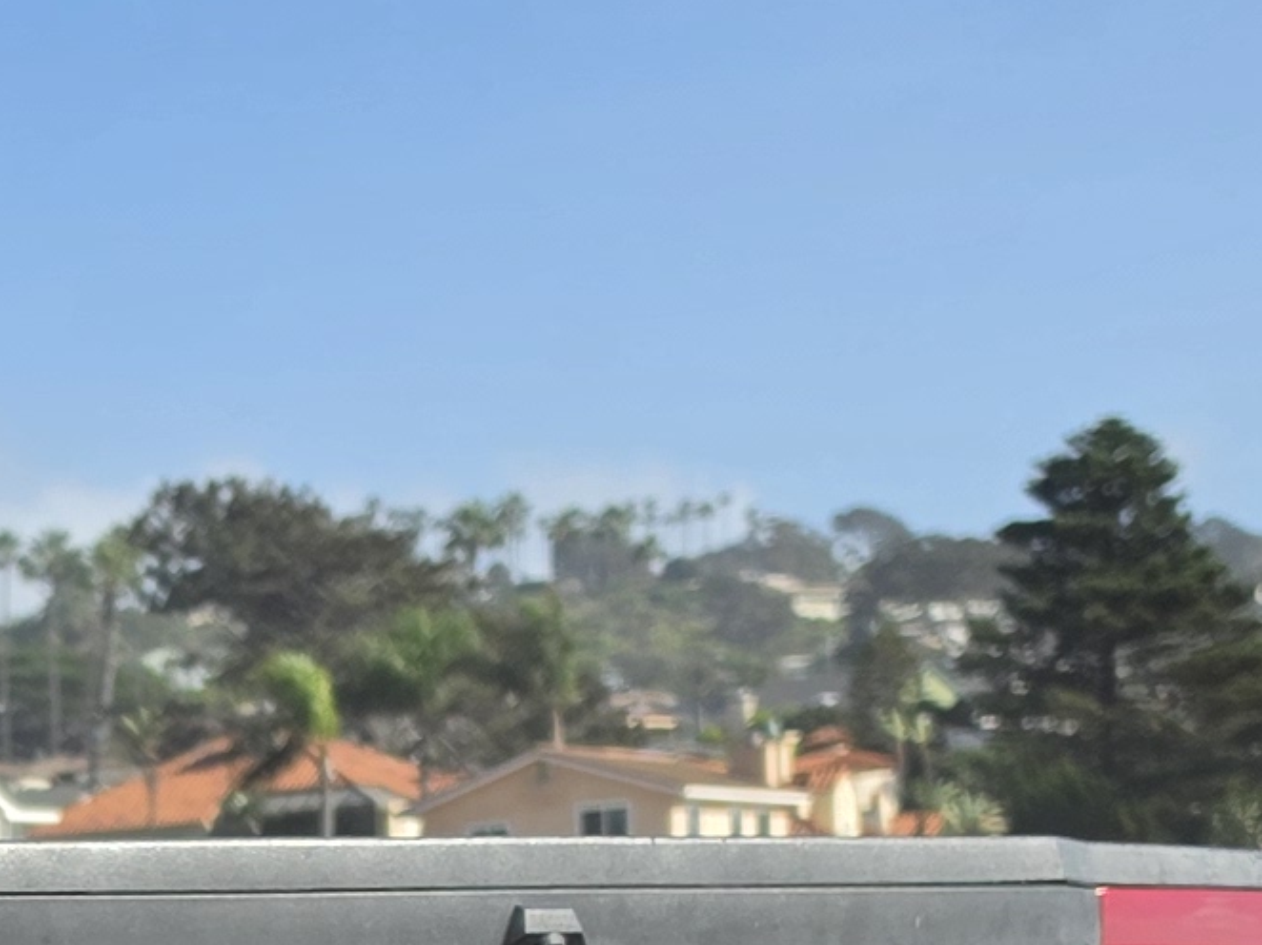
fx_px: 5066
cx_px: -591
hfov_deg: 13.4
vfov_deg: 10.0
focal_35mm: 139
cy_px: 1781
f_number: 1.4
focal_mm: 6.5
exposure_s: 1/5605
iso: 64
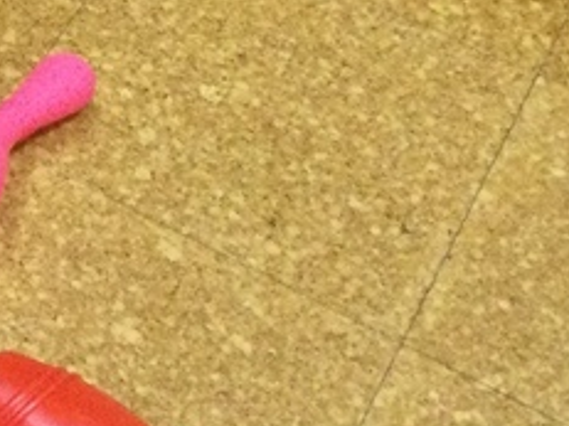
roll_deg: +1.8
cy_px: -340
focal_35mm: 143
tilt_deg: -38.0
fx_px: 2349
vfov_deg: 9.8
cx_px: -610
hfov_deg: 12.1
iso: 160
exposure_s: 1/33
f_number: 2.4
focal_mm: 3.3
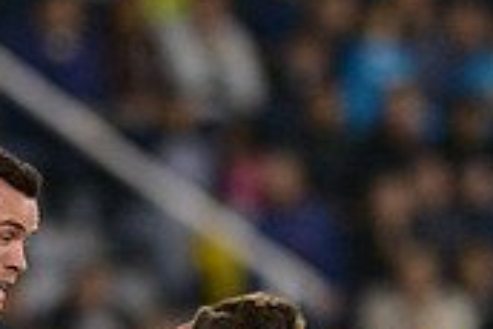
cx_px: -34
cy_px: 468
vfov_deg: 1.0
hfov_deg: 1.5
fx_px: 19393
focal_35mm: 1415
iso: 4500
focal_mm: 420
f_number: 4
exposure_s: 1/800
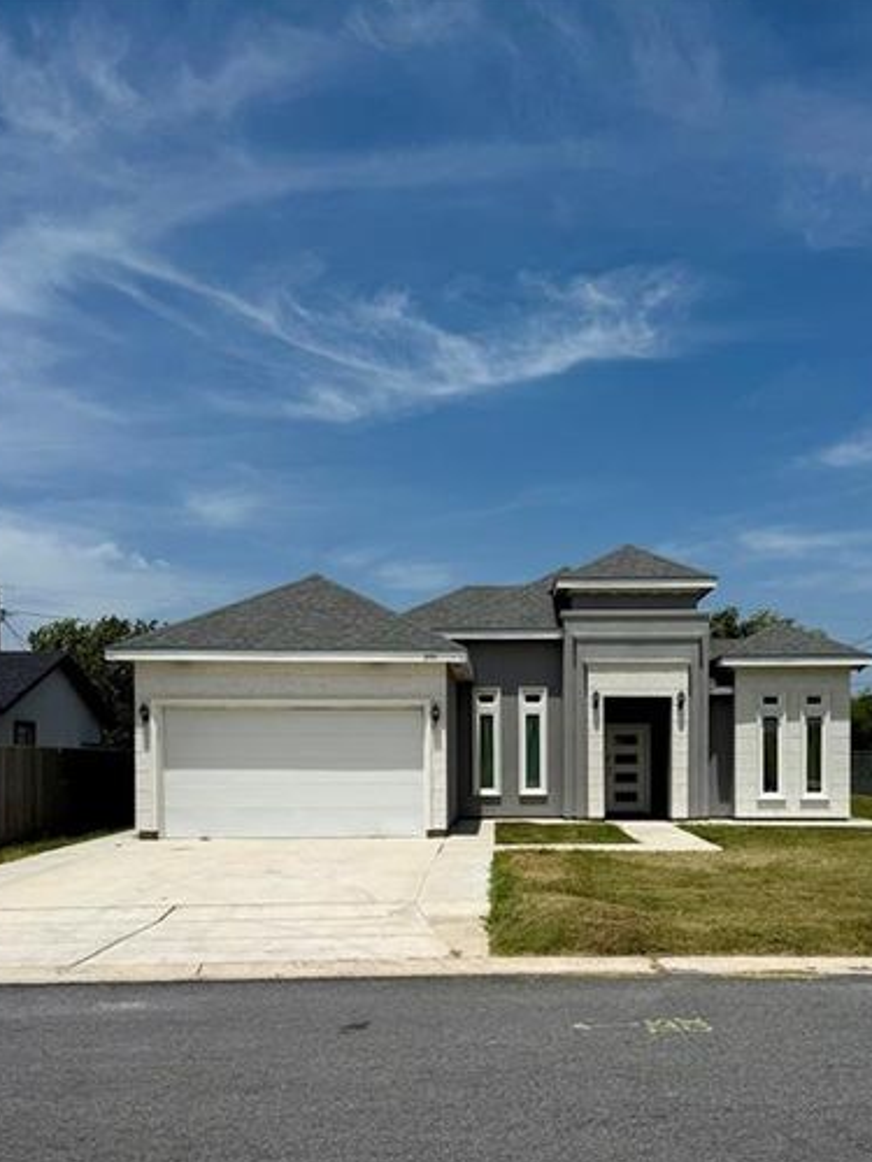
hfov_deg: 44.0
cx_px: 509
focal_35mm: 32
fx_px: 1075
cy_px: 761
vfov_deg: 55.8
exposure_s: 1/11905
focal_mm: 6.76
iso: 80
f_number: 1.78
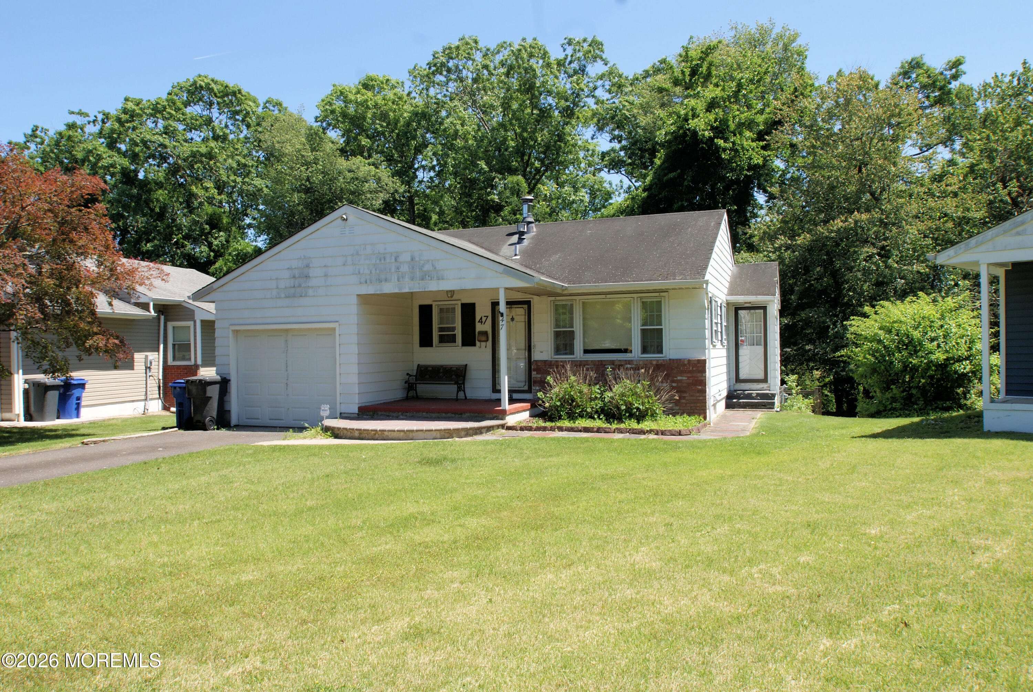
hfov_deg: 67.3
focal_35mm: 27
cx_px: 516
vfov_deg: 48.0
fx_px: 776
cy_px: 346
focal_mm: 18
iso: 100
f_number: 11
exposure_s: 1/60
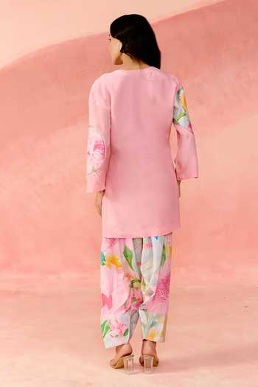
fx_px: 484
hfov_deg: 29.9
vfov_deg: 43.6
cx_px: 129
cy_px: 194
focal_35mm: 45
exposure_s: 1/160
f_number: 3.5
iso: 250
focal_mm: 45
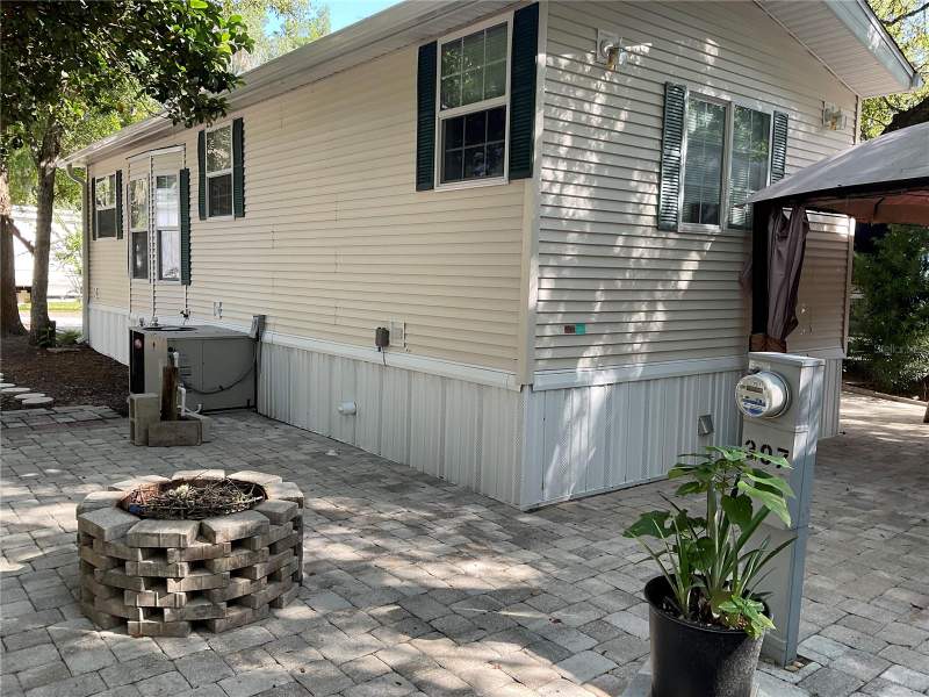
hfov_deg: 61.7
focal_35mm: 29
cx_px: 464
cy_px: 348
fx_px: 778
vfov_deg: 48.2
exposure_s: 1/122
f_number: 1.8
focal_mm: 3
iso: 16
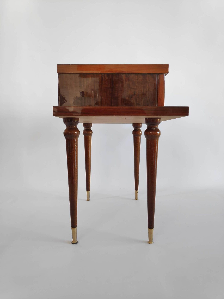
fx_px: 173
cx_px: 112
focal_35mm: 20
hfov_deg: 66.0
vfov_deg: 81.7
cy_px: 150
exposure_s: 1/100
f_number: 1.9
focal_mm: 3.94
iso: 334
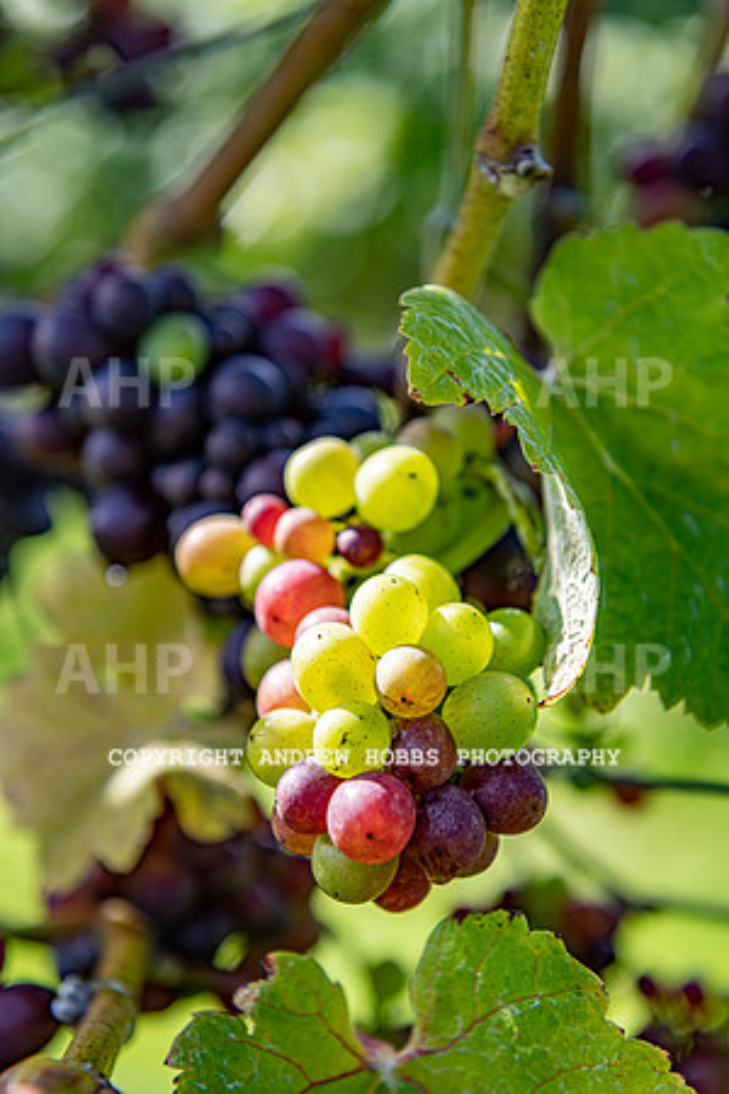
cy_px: 547
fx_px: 1883
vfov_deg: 32.4
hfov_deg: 21.9
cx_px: 364
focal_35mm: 62
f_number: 5
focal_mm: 62
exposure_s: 1/500
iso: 110
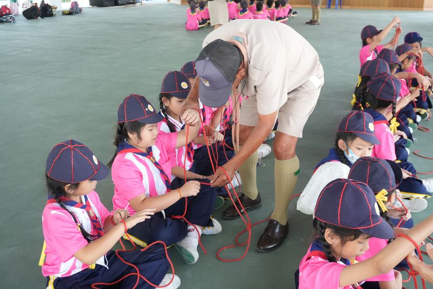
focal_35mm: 40
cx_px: 216
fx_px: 487
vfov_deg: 33.0
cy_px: 144
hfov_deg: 47.9
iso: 3200
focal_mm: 27
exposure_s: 1/320
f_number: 5.6
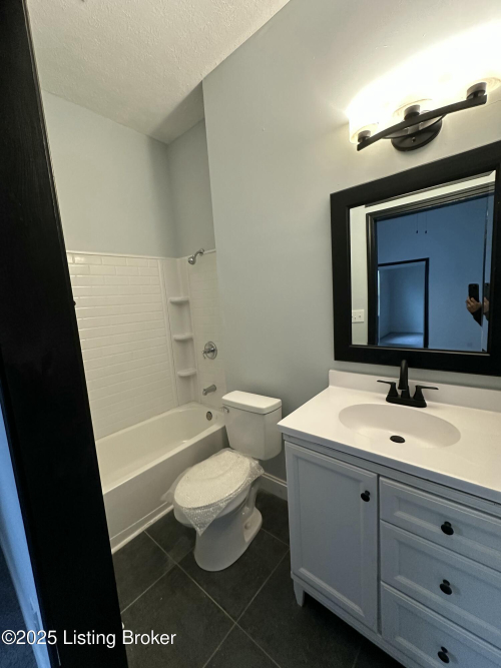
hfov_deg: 85.7
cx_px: 250
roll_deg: +3.5
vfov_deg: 102.1
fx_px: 270
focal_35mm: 14
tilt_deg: -7.5
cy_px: 334
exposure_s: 1/60
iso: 500
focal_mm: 2.22
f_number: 2.2
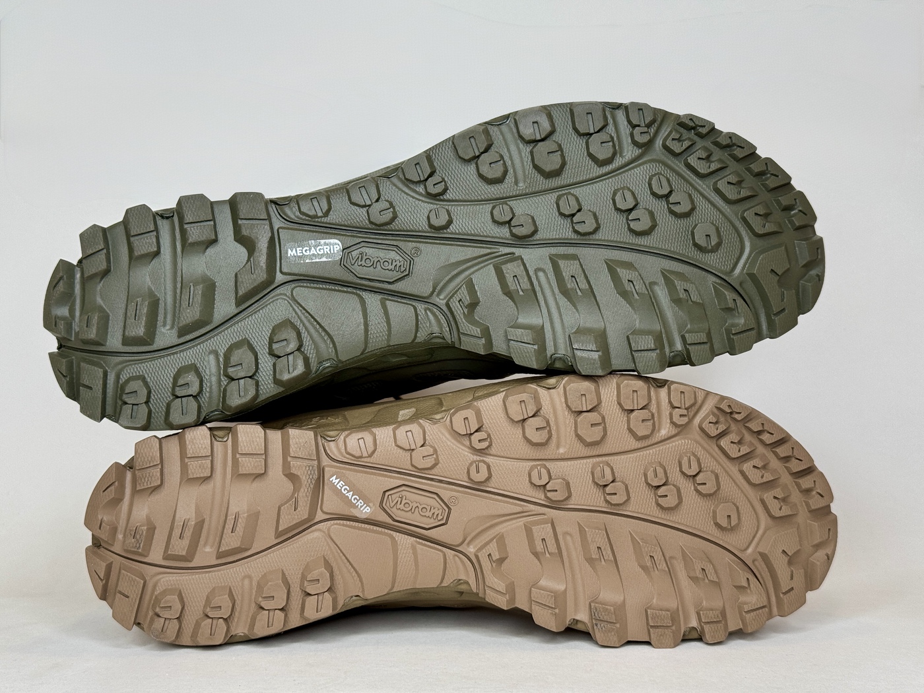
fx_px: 1281
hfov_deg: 39.7
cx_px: 462
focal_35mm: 48
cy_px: 346
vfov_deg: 30.3
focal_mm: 6.76
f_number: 1.78
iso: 50
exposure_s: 1/100
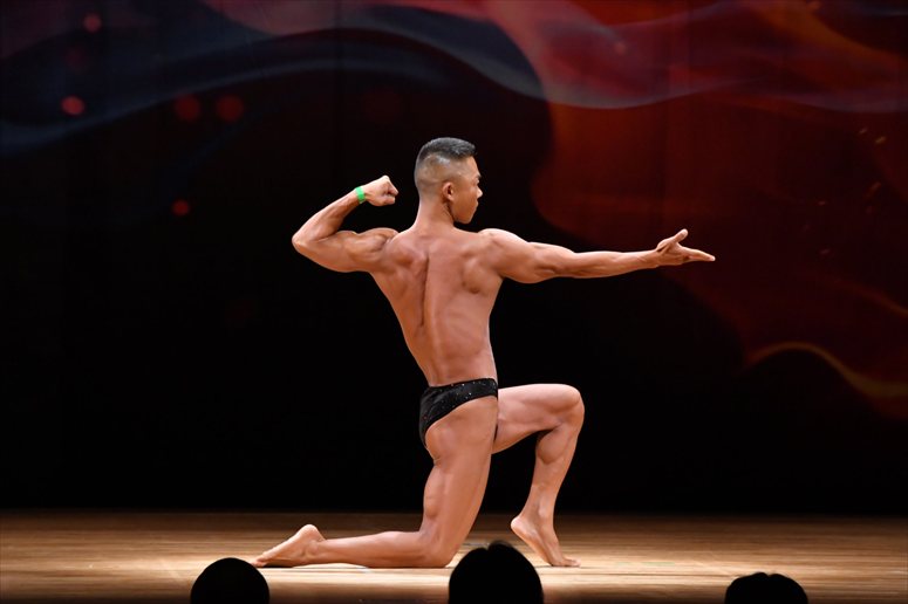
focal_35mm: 270
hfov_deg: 7.6
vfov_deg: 5.1
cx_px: 454
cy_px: 302
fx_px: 6807
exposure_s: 1/400
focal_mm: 180
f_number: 5.6
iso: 4000
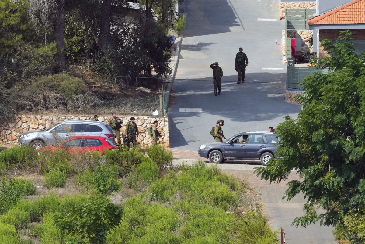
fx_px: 6083
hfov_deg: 3.4
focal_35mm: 600
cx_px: 182
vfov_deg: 2.3
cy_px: 122
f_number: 10
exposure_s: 1/1600
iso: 1000
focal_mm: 600
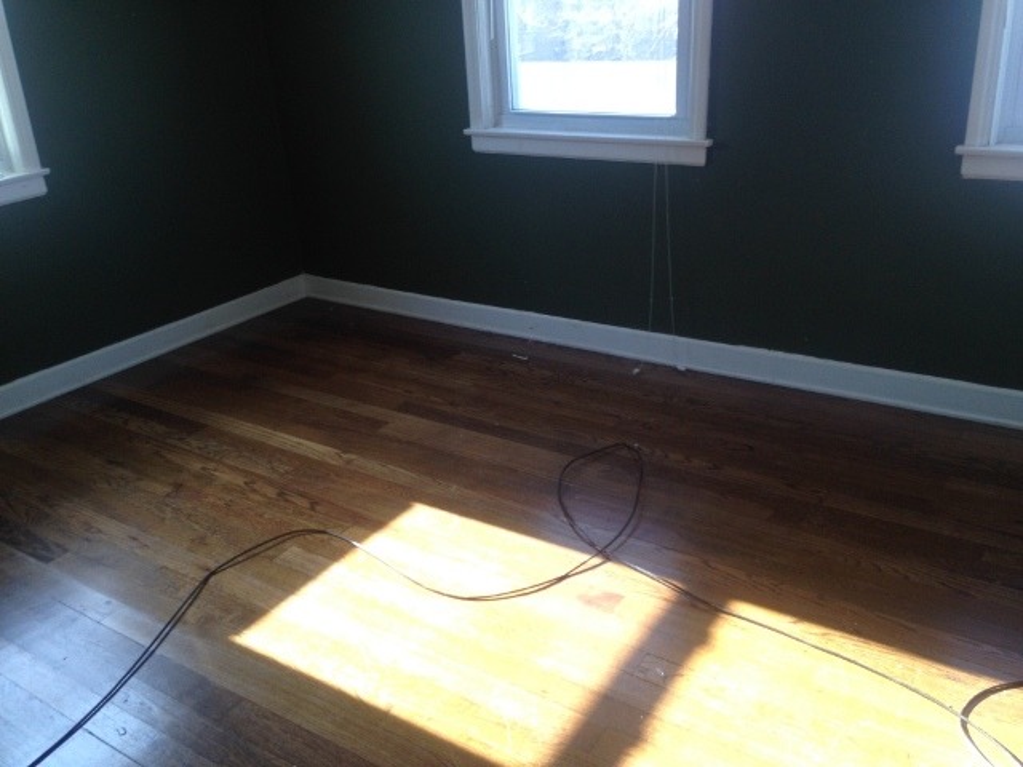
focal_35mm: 33
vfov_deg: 42.9
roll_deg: +1.7
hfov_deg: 55.4
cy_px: 384
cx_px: 512
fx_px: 975
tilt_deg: -24.6
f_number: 2.4
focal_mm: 4.12
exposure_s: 1/60
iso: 50
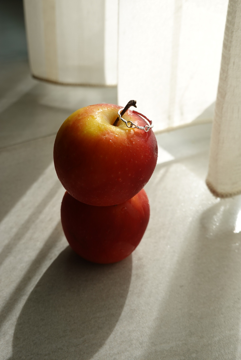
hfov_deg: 29.3
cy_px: 180
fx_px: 461
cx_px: 120
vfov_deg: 42.7
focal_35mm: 46
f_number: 4
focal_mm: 16.86
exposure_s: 1/250
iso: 100
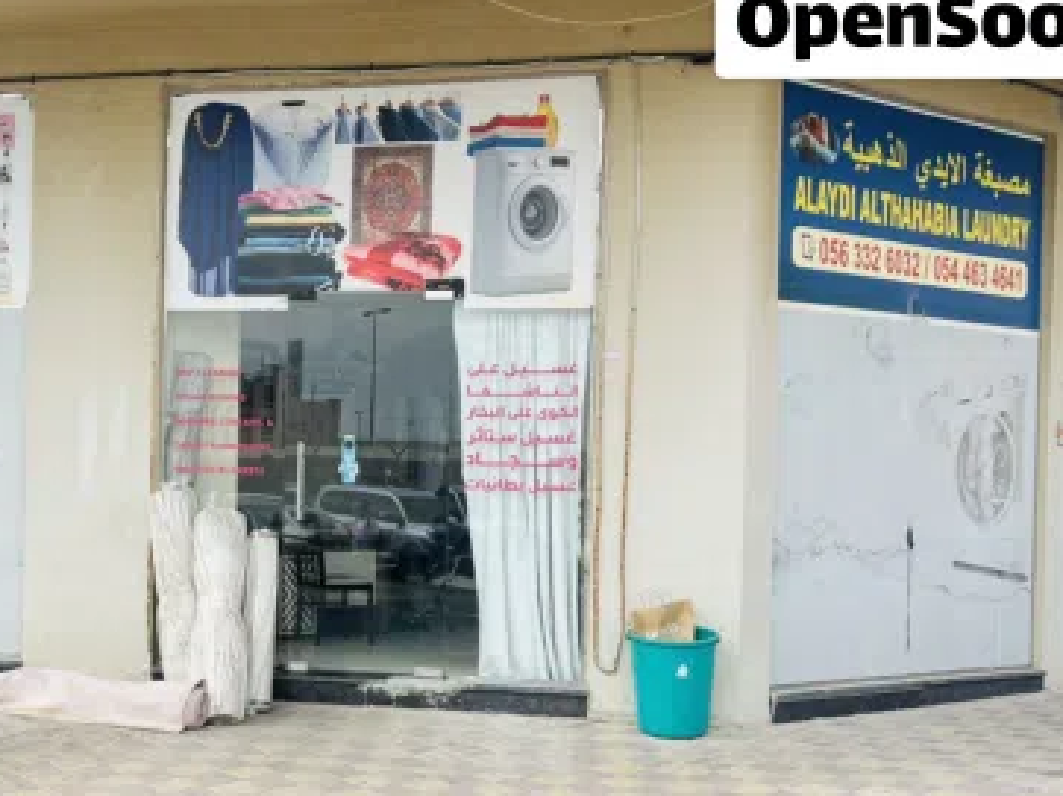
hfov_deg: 40.2
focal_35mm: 46
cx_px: 273
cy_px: 502
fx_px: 1412
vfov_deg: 31.3
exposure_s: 1/1808
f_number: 1.5
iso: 50
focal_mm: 5.7
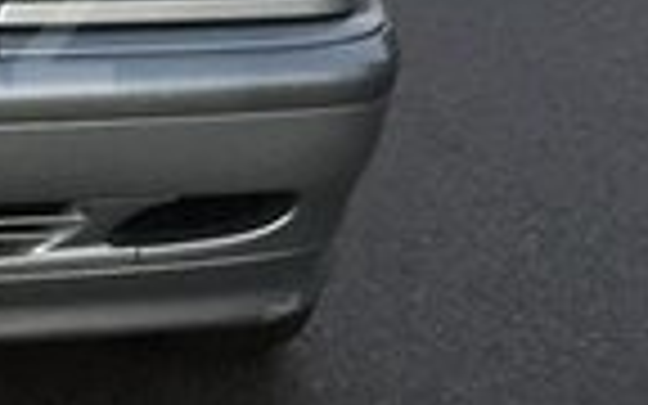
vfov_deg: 9.3
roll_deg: -3.2
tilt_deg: -13.7
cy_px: 25
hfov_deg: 13.8
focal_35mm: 141
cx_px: -346
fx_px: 2490
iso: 125
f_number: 2.2
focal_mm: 4.15
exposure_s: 1/33
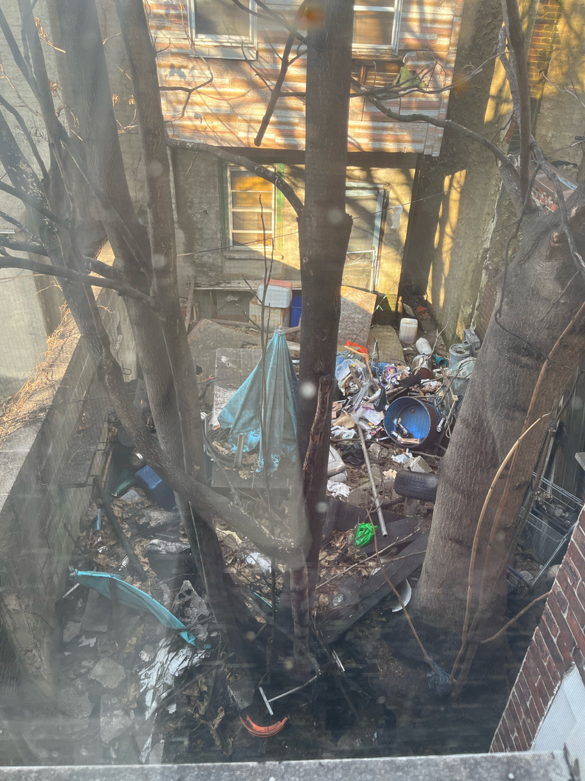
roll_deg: -2.4
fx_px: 586
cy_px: 390
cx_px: 292
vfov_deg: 67.3
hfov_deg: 53.1
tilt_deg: -33.4
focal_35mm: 26
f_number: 1.6
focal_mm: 5.1
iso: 80
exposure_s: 1/122
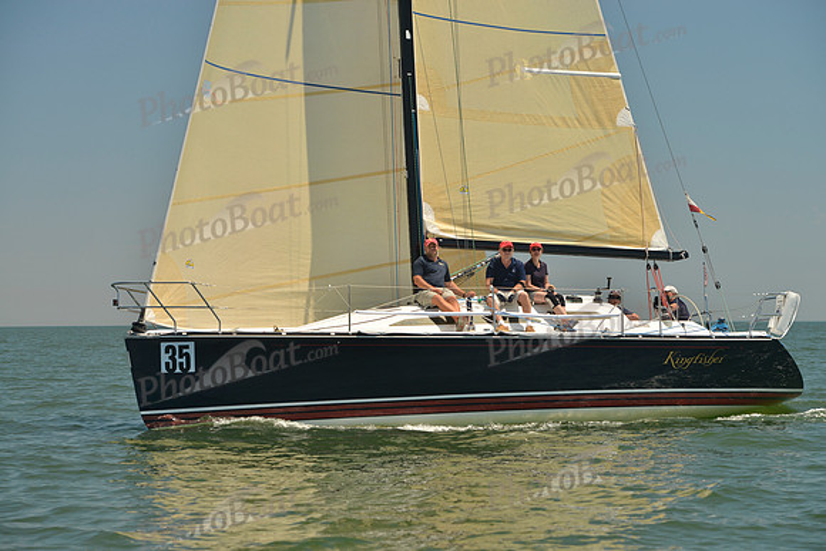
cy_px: 276
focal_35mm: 100
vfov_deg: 13.7
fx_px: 2295
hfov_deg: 20.4
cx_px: 413
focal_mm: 100
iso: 200
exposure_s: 1/640
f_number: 6.3
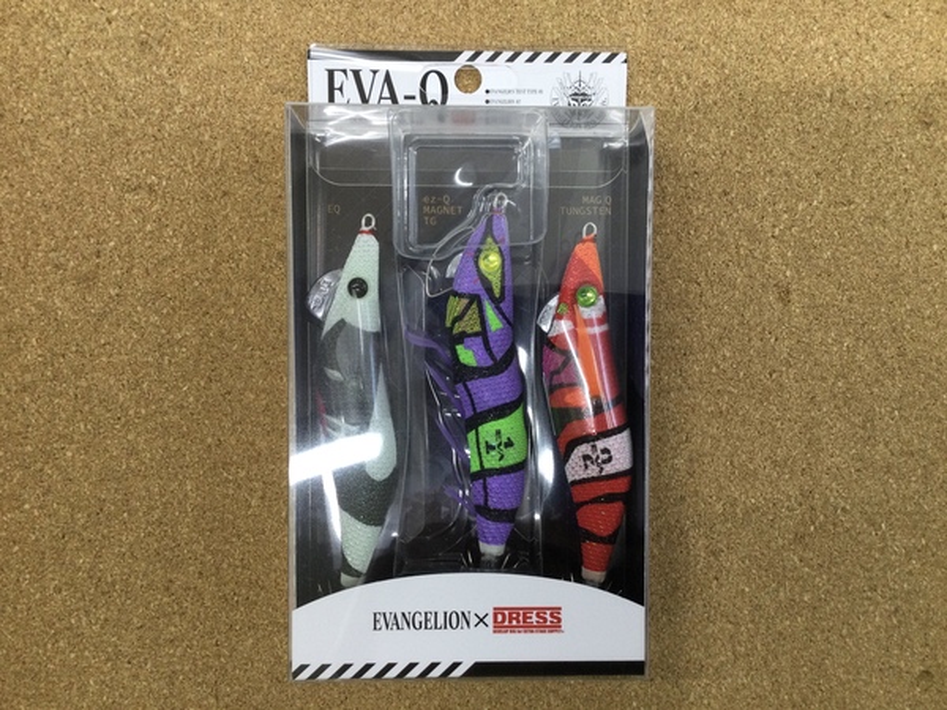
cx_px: 474
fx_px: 848
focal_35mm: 31
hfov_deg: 58.4
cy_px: 355
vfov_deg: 45.4
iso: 32
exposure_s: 1/30
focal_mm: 3.3
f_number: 2.4
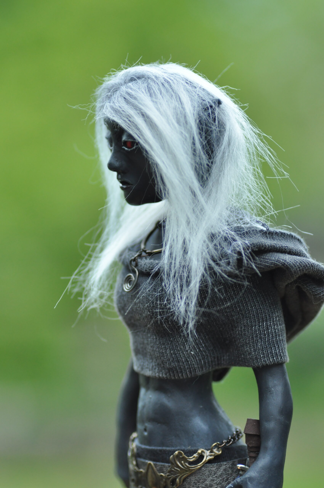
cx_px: 162
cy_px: 244
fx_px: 1827
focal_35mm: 135
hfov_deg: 10.1
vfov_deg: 15.2
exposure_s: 1/500
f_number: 3.5
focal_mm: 90
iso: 800
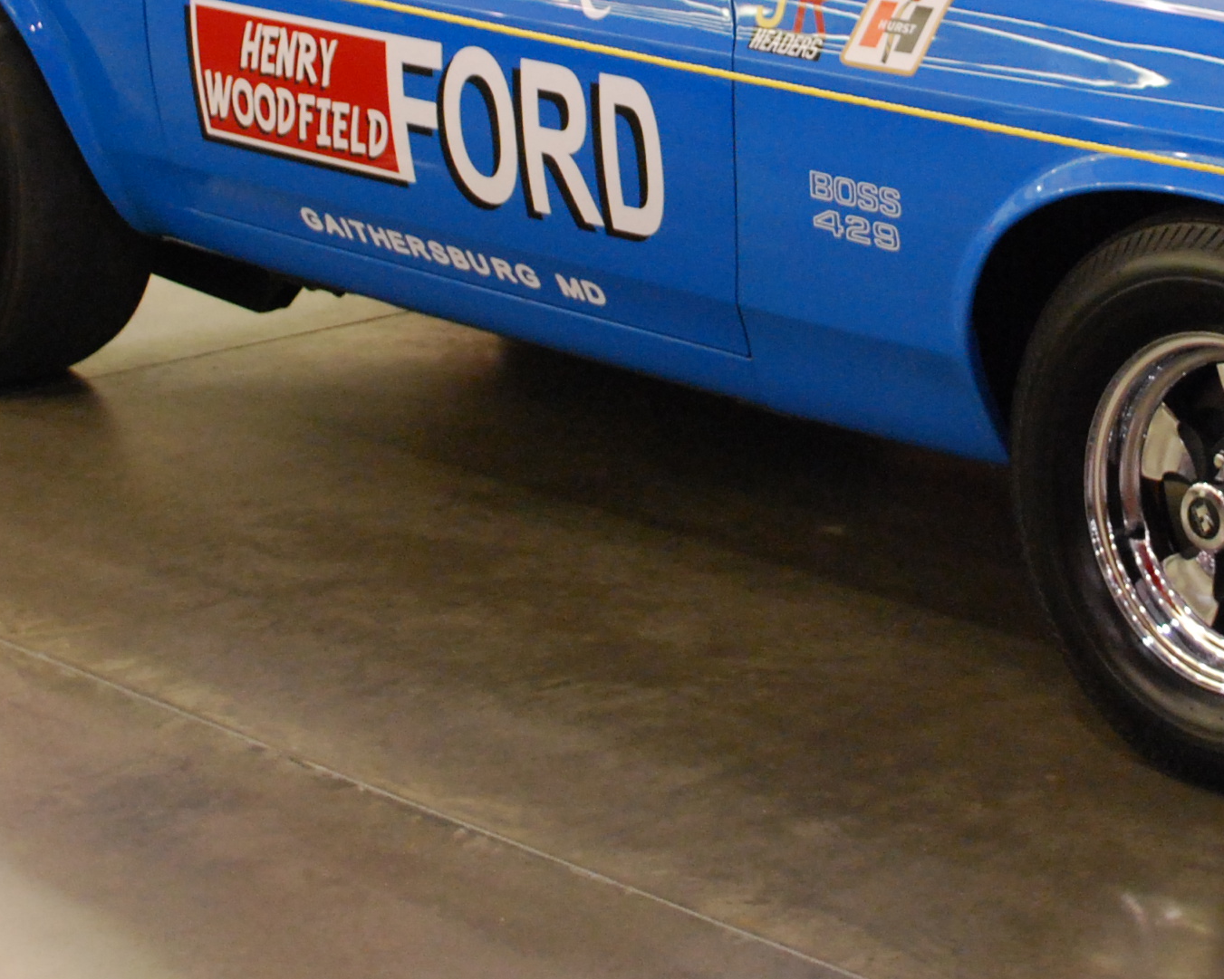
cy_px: -58
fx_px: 3804
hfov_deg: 18.1
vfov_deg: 14.4
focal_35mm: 105
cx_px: 963
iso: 900
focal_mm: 26
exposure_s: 1/30
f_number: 4.2
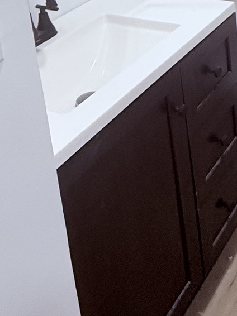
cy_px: -106
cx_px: 324
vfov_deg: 27.6
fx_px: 521
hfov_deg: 22.4
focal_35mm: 57
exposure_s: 1/120
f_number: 2.2
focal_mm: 2.22
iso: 320
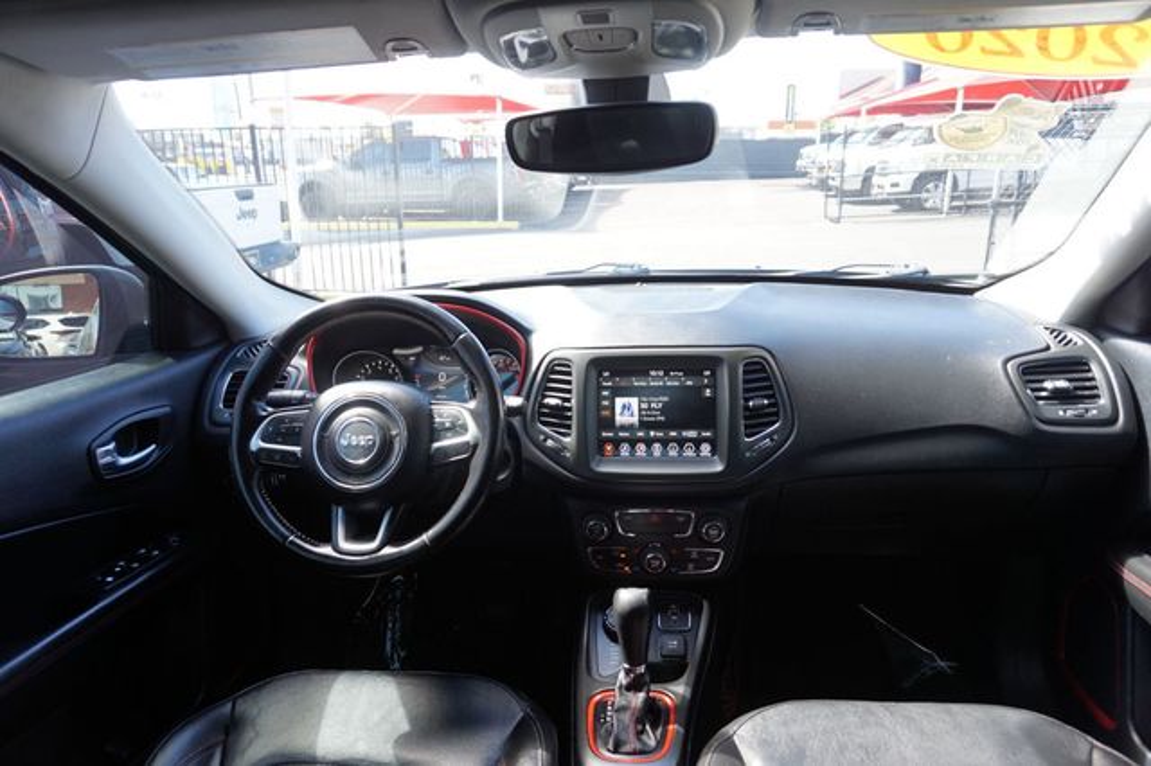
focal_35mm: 24
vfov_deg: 53.1
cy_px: 383
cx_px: 576
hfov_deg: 73.8
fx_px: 767
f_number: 4
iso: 125
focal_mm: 16
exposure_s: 1/60
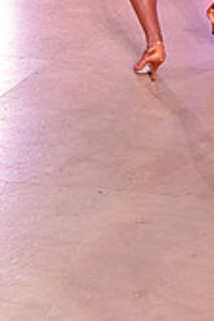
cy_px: -182
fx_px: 1079
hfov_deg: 11.1
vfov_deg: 15.4
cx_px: 255
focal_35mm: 121
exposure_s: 1/320
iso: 2500
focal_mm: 35
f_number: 6.3
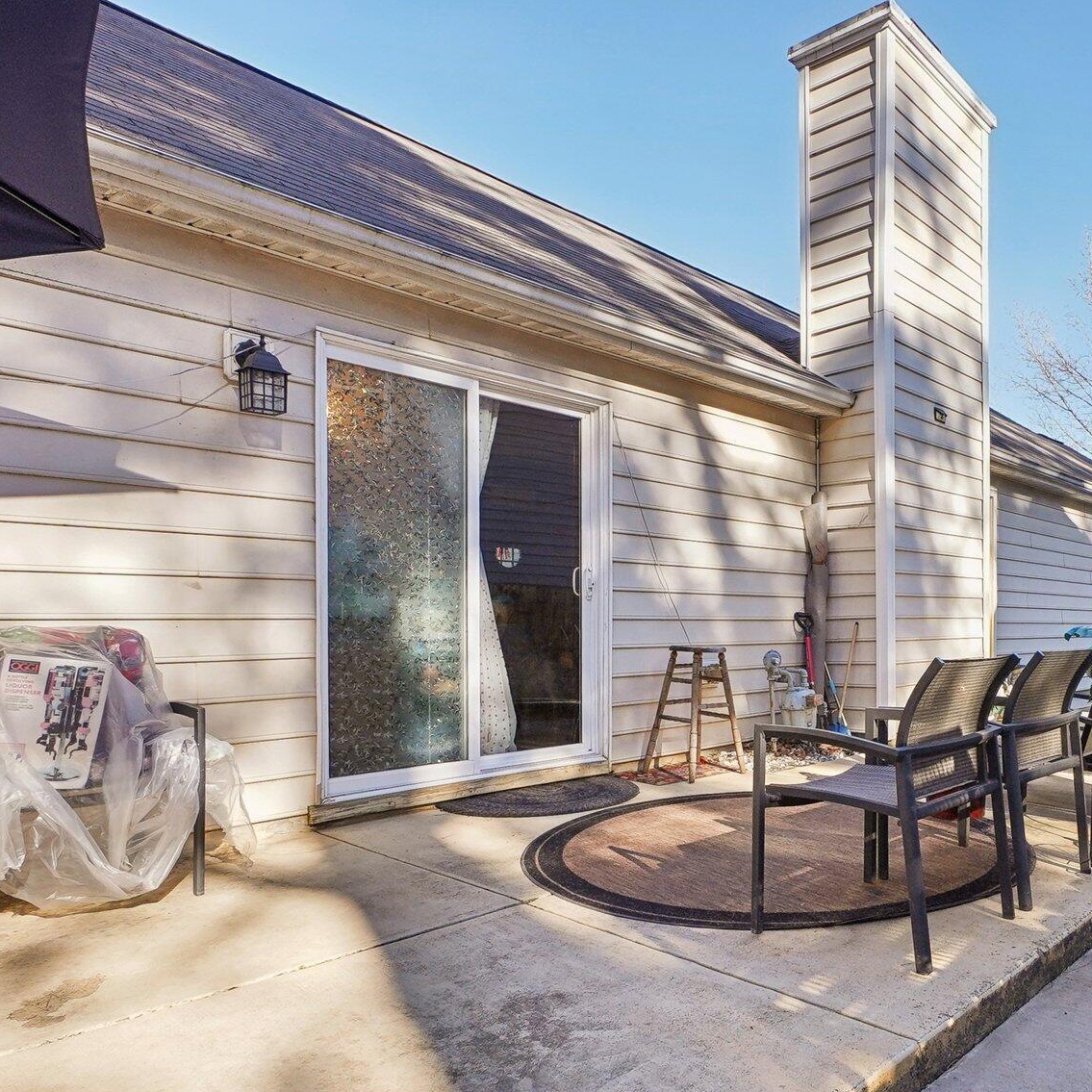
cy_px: 640
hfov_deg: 62.1
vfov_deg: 66.8
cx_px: 859
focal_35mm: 23
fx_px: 821
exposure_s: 1/250
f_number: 8
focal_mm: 10
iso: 400
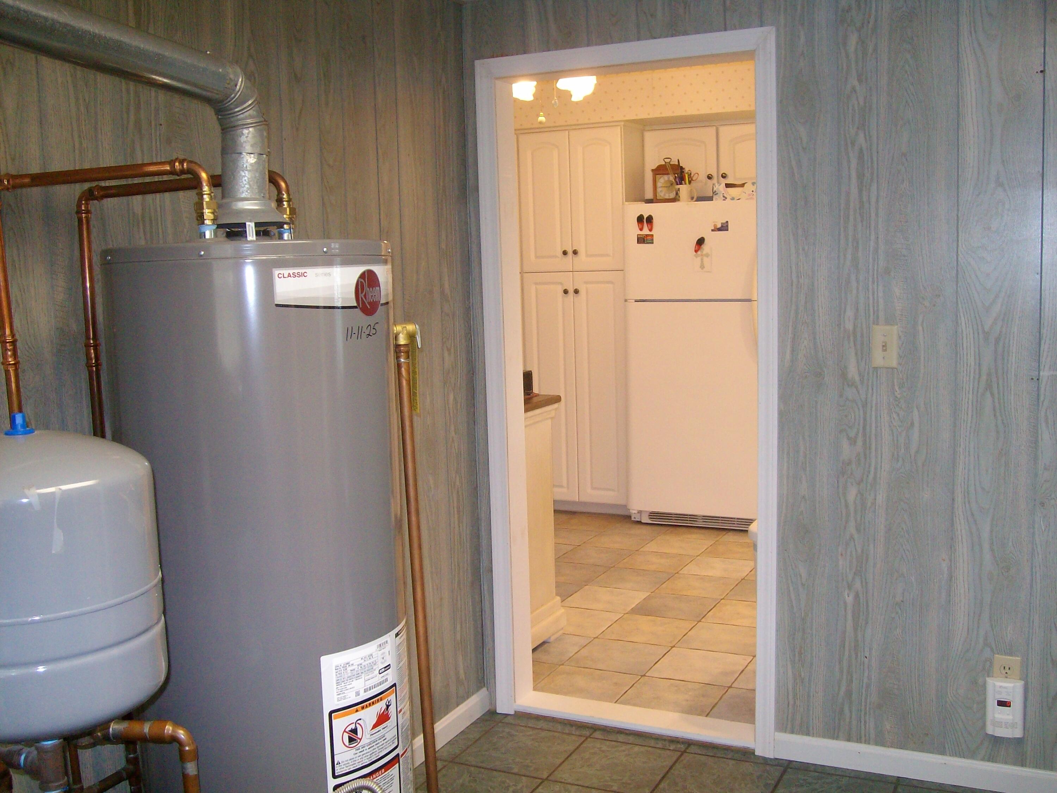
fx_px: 1069
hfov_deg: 52.6
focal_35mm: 35
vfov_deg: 40.7
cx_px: 528
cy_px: 396
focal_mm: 5.8
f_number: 2.8
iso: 200
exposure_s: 1/40
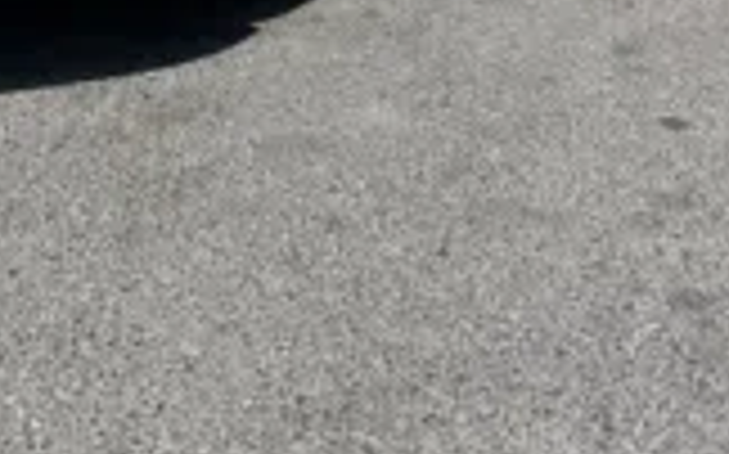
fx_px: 1350
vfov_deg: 15.9
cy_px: -396
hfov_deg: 30.1
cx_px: 279
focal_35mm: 68
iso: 50
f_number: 1.5
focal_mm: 5.7
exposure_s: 1/7463
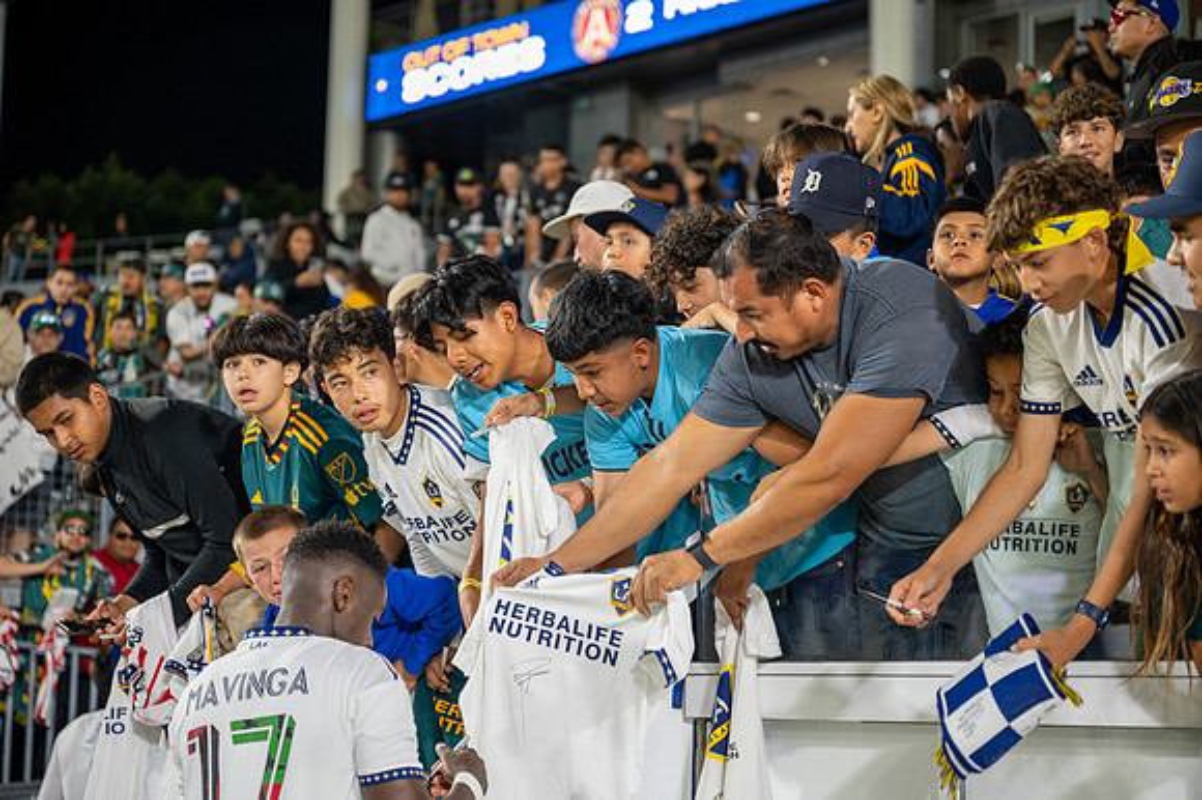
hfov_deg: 29.3
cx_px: 601
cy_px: 400
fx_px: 2302
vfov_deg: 19.7
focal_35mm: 69
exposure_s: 1/200
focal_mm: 69
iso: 1000
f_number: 2.8
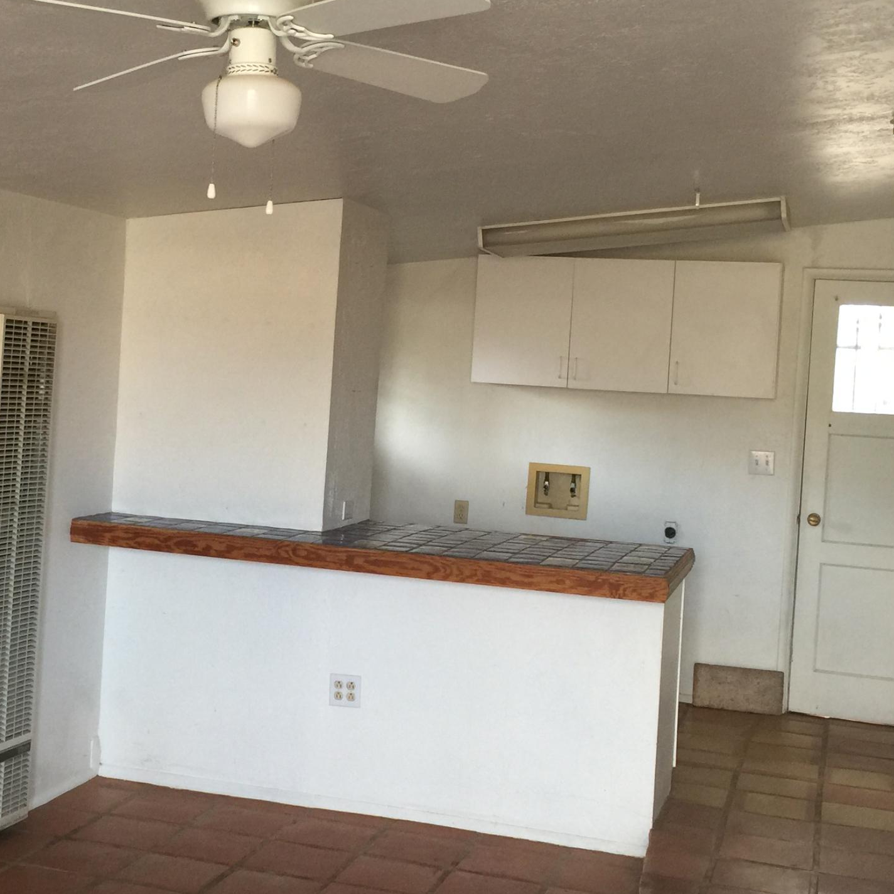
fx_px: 1578
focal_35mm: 54
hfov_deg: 31.4
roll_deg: -4.1
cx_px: 306
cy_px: 421
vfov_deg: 31.6
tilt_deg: -2.6
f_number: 2.2
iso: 40
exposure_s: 1/15
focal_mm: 4.15
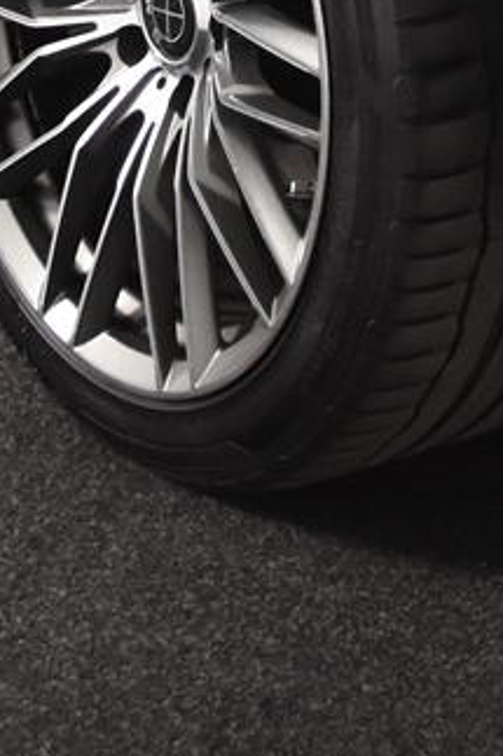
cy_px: -707
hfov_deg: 5.9
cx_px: 674
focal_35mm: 232
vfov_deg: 8.5
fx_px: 4867
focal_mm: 26
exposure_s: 1/60
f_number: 4
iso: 1600
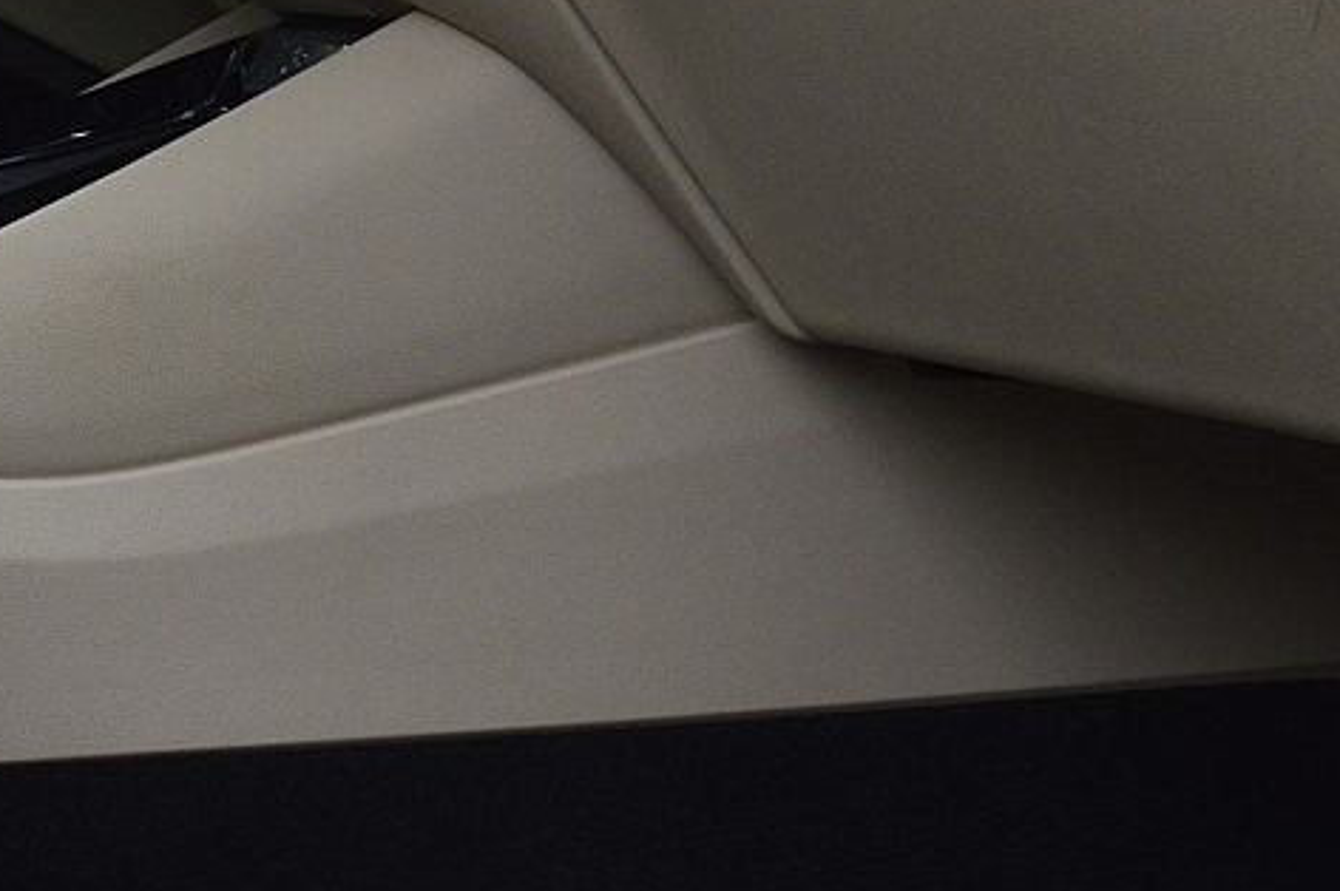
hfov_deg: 16.6
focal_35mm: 119
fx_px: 4416
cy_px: -139
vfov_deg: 11.3
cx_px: -190
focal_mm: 23
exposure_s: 1/200
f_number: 10
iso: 400
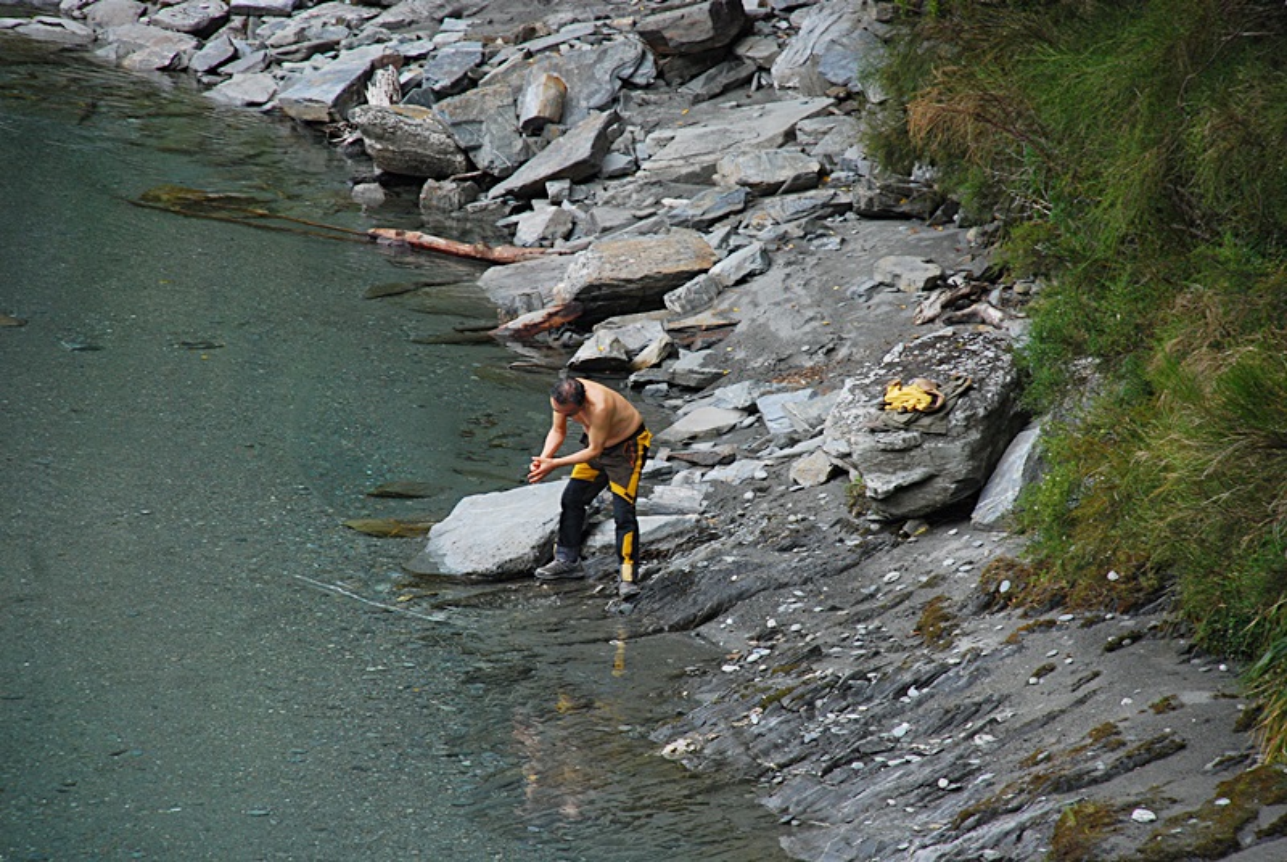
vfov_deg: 6.8
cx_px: 644
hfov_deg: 10.1
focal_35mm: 202
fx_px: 7250
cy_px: 431
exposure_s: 1/200
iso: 400
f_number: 5.6
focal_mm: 135
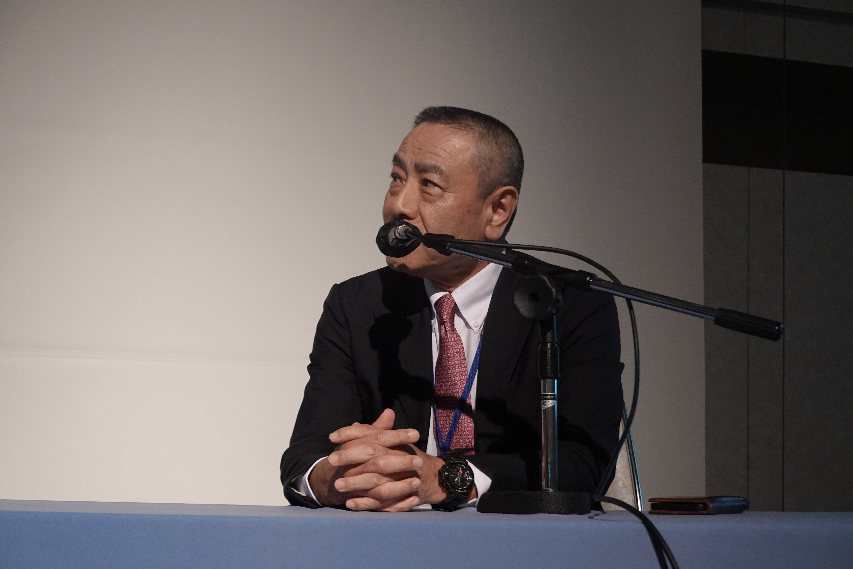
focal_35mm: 61
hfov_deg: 32.9
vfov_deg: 22.3
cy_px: 284
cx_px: 426
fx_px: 1445
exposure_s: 1/80
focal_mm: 22.46
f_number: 4
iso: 1000
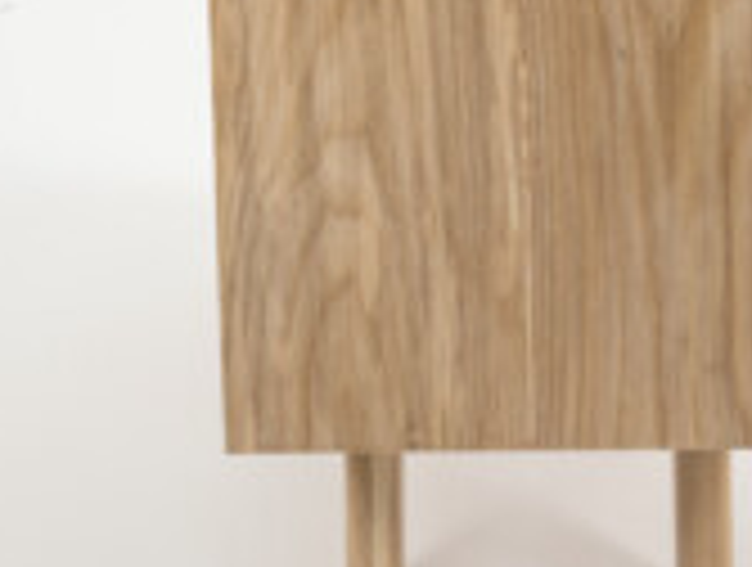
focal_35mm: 114
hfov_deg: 17.2
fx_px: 2482
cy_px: -29
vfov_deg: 12.8
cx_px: 529
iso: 100
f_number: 16
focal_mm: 50
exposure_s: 1/125
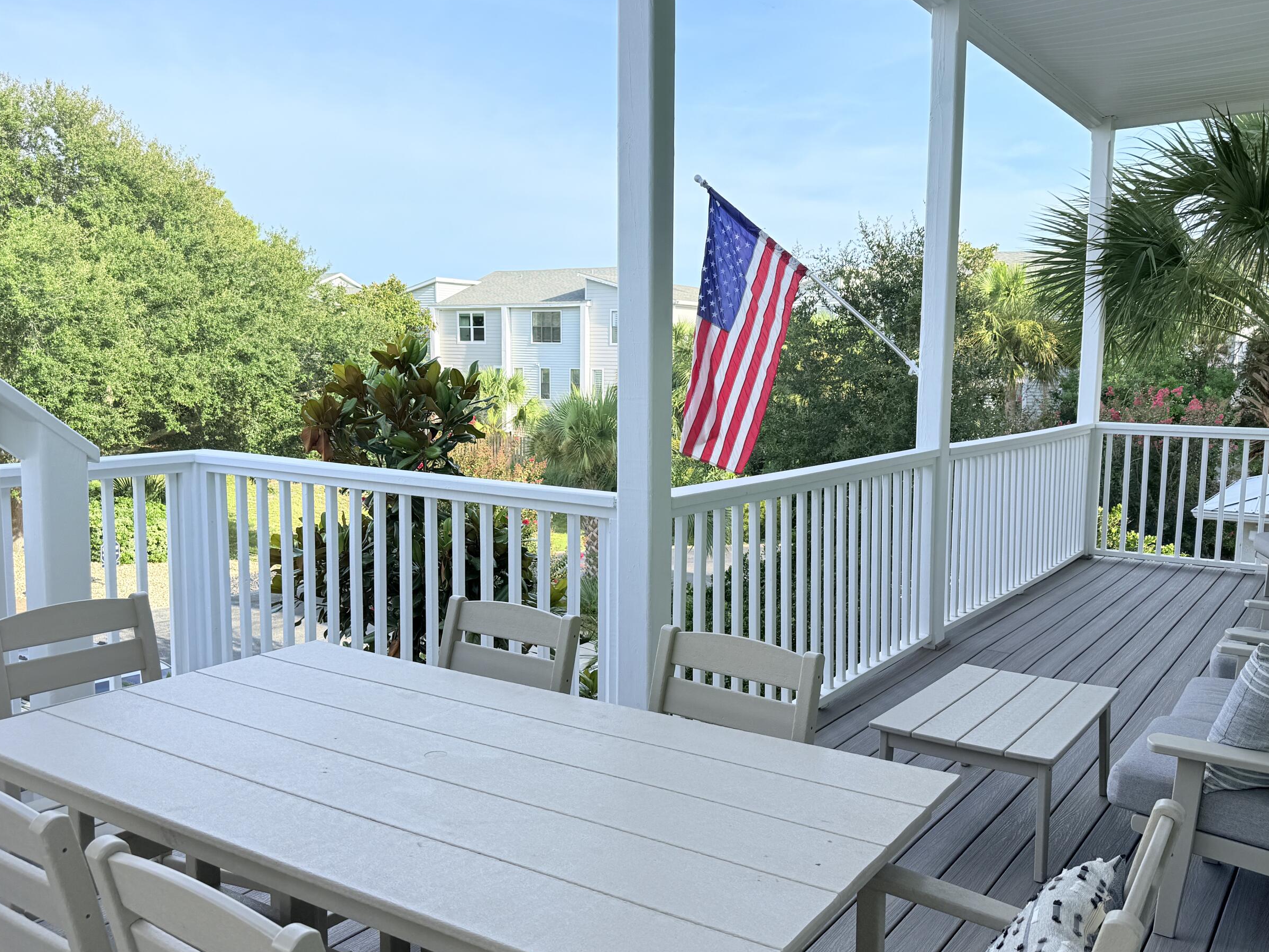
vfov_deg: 46.8
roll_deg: -1.0
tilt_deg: -6.7
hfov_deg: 59.9
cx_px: 663
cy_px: 486
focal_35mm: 30
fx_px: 1100
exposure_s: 1/2000
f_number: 1.78
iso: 80
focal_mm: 6.76
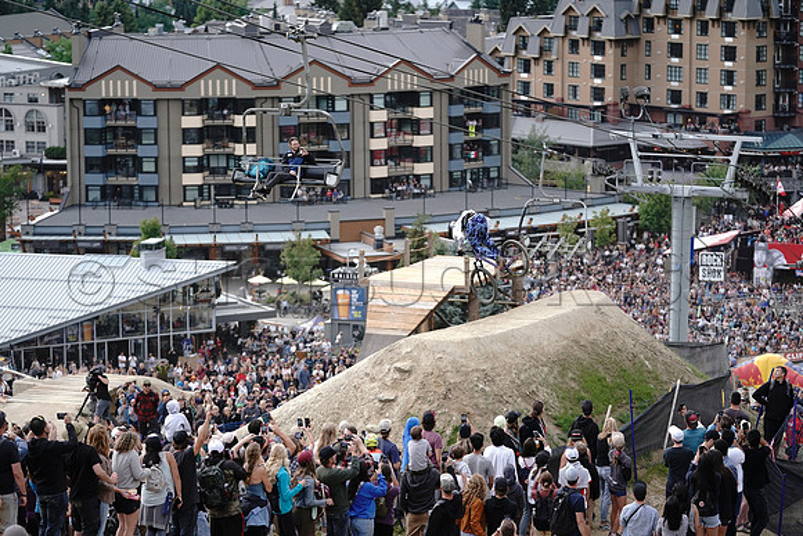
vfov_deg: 12.9
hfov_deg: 19.3
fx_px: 2365
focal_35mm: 106
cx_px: 402
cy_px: 268
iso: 400
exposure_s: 1/1000
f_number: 2.8
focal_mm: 106
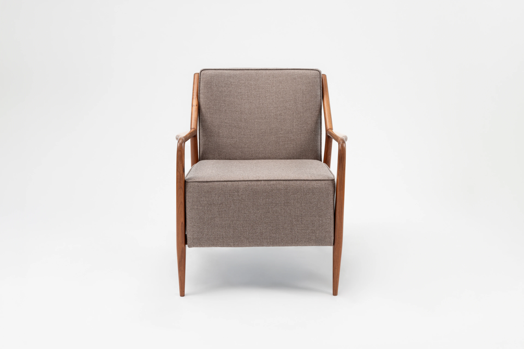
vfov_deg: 27.0
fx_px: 728
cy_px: 174
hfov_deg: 39.6
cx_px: 262
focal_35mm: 50
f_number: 8
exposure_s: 1/60
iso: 250
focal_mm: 50
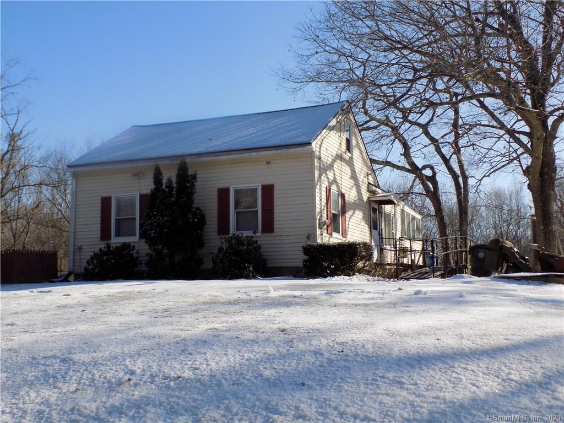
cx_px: 282
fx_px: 668
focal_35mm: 41
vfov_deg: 35.1
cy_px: 212
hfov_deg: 45.8
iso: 80
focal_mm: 7.3
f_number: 3.6
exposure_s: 1/640
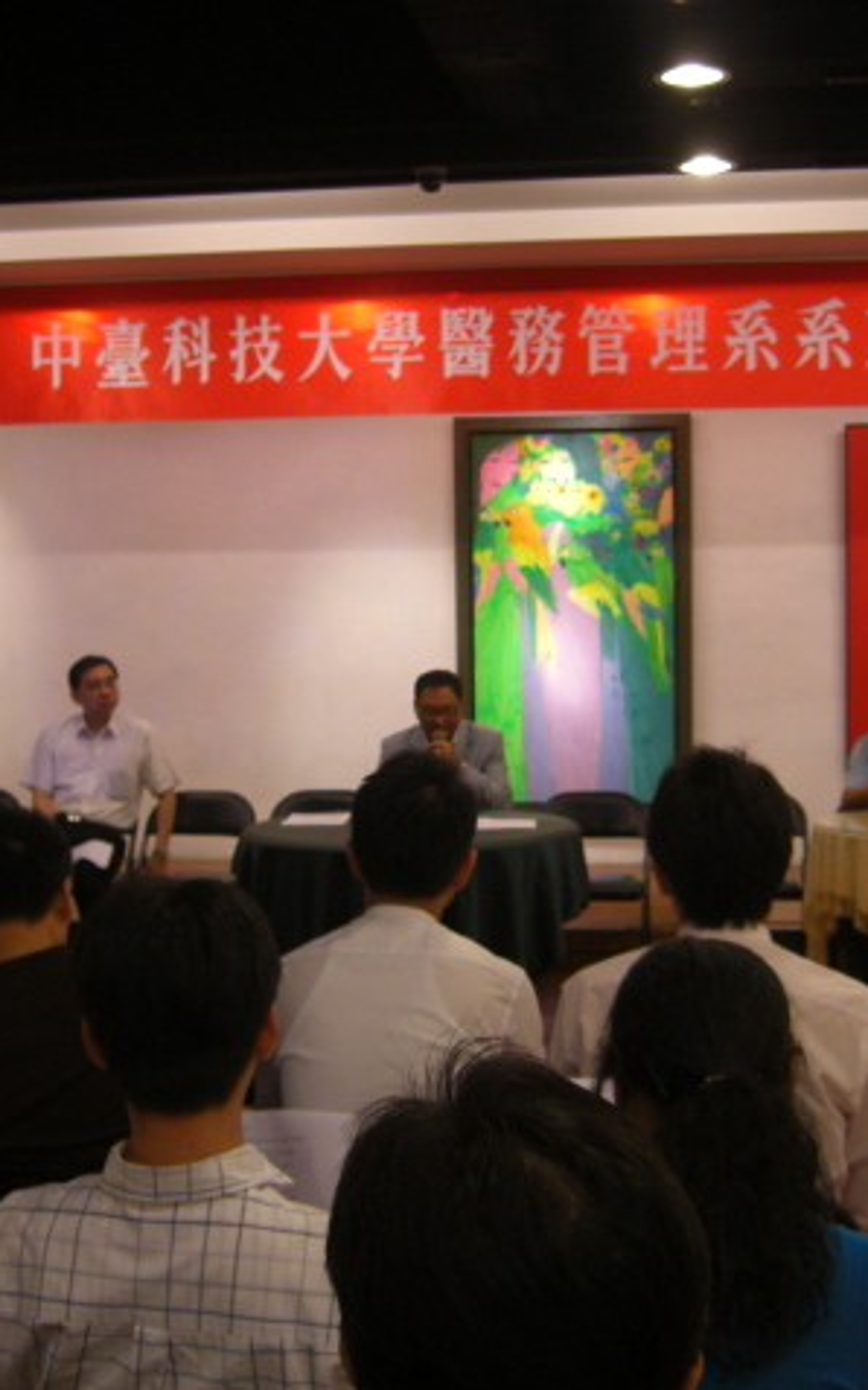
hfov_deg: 24.0
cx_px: 454
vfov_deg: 37.5
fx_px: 2044
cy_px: 696
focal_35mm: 54
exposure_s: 1/50
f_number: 2.8
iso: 200
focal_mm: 7.9
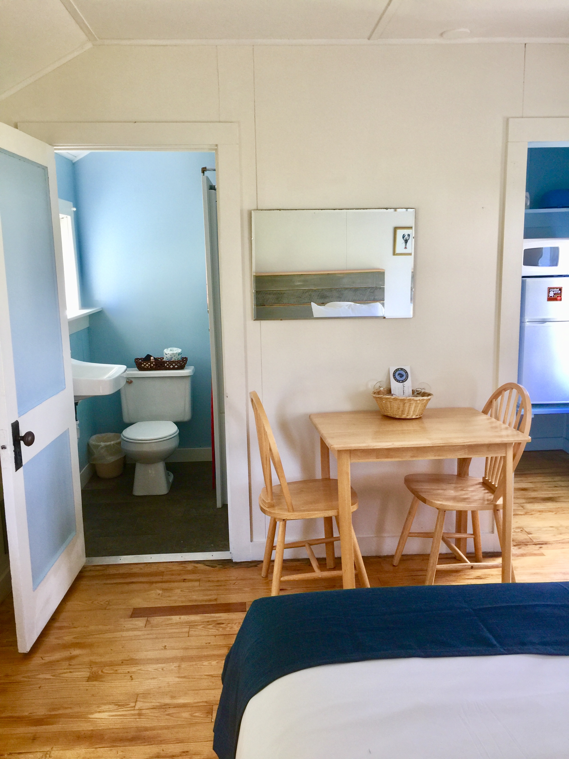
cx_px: 284
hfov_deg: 48.2
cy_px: 380
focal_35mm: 29
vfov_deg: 61.7
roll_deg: +1.9
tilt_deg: -9.3
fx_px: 636
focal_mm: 4.15
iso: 40
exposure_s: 1/30
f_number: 2.2
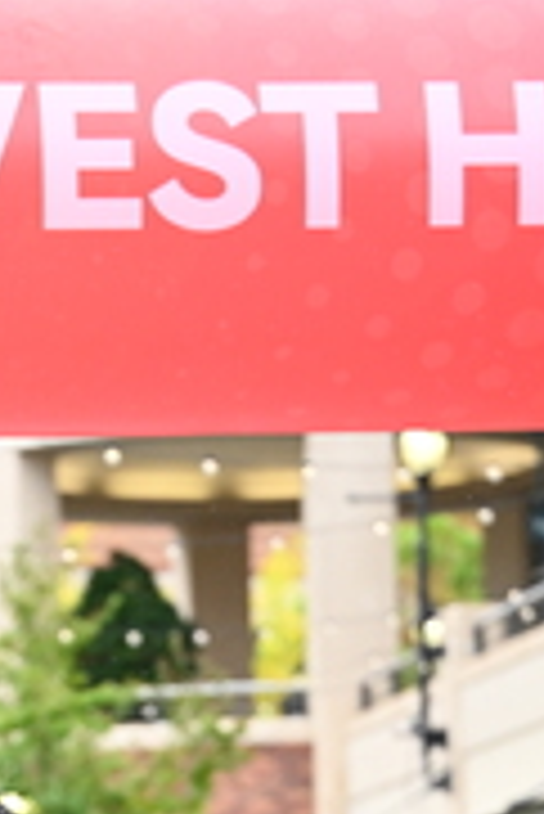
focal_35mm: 240
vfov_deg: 8.4
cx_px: 38
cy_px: 1169
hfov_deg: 5.7
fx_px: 5429
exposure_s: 1/1600
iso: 1250
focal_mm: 79
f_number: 2.8
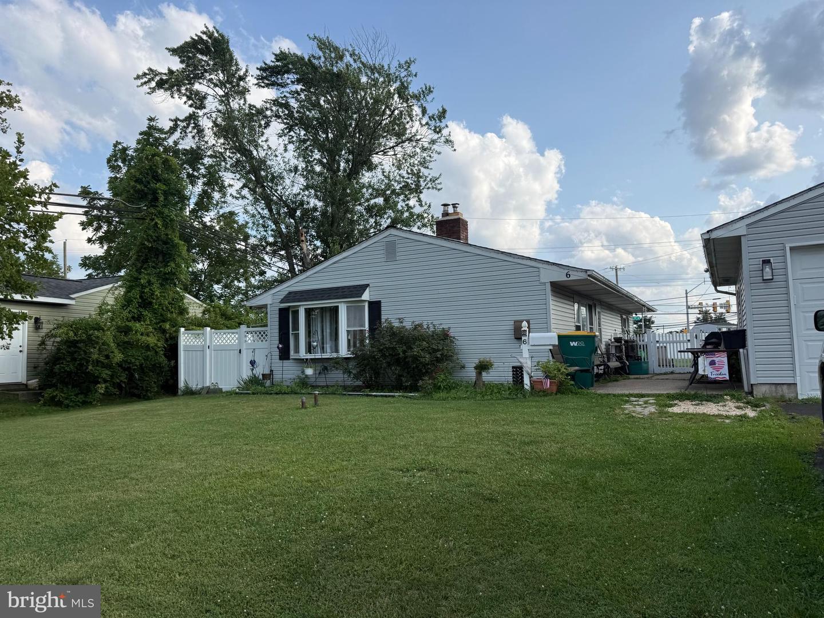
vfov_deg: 56.8
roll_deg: +3.7
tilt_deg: +7.3
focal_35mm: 24
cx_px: 412
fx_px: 571
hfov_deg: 71.6
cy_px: 309
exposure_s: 1/3021
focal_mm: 6.76
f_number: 1.78
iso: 80
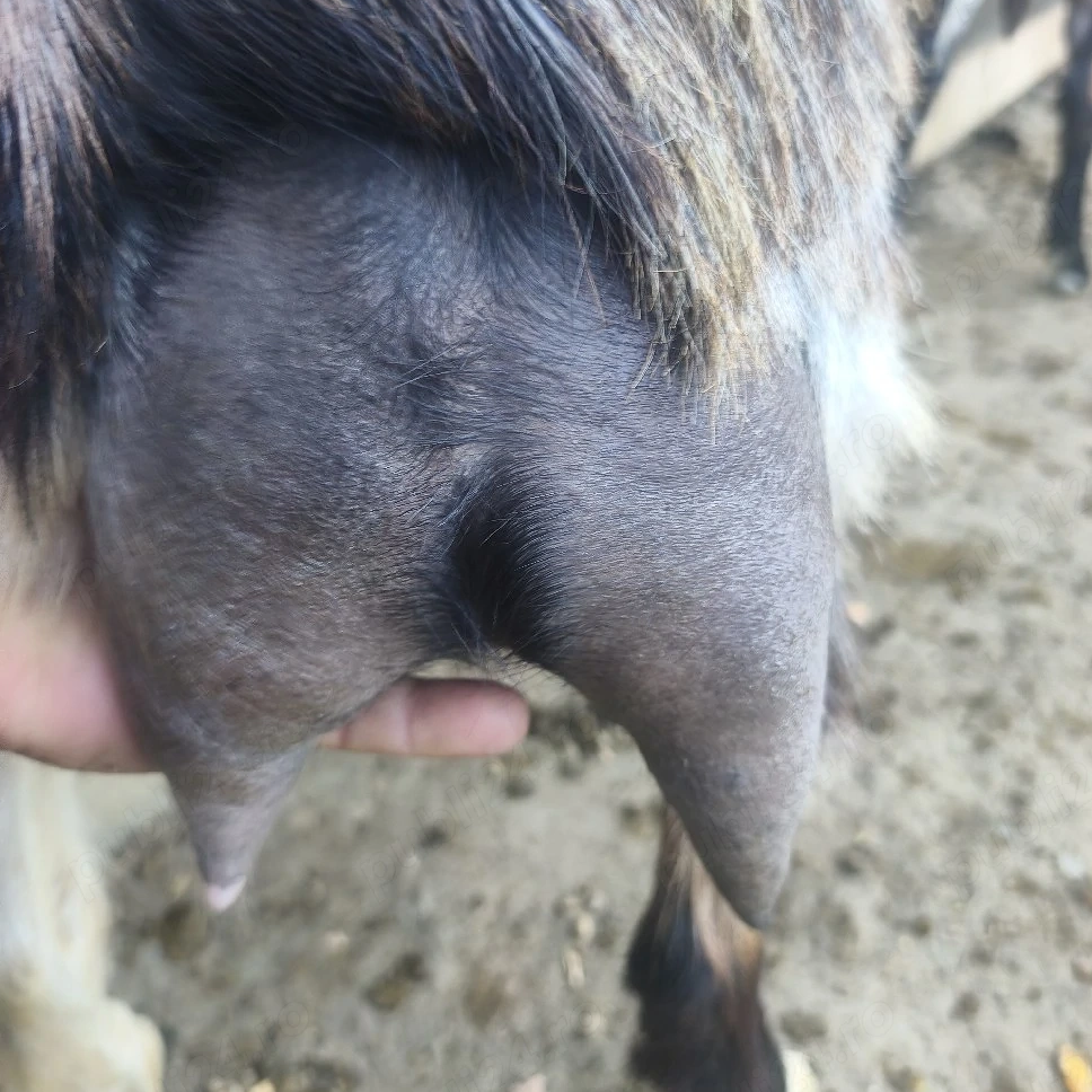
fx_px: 999
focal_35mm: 28
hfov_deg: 57.3
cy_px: 549
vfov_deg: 57.3
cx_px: 555
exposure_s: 1/50.3
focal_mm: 6.18
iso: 320
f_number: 1.65
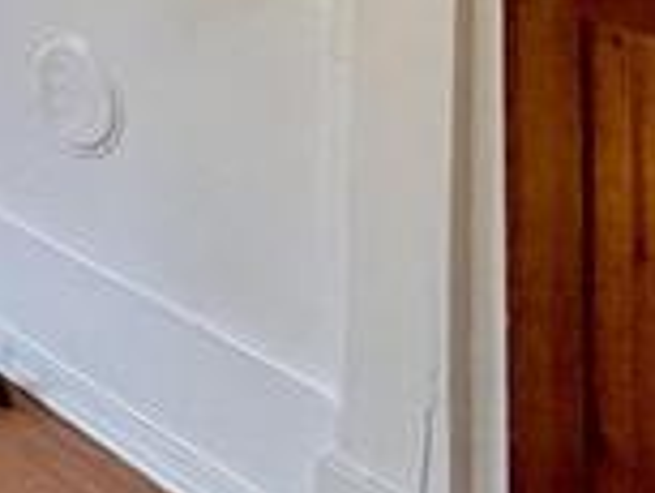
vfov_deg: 15.8
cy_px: -424
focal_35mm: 78
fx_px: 1477
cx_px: -1128
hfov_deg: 13.0
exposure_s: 1/121
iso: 125
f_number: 2.2
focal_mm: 2.22
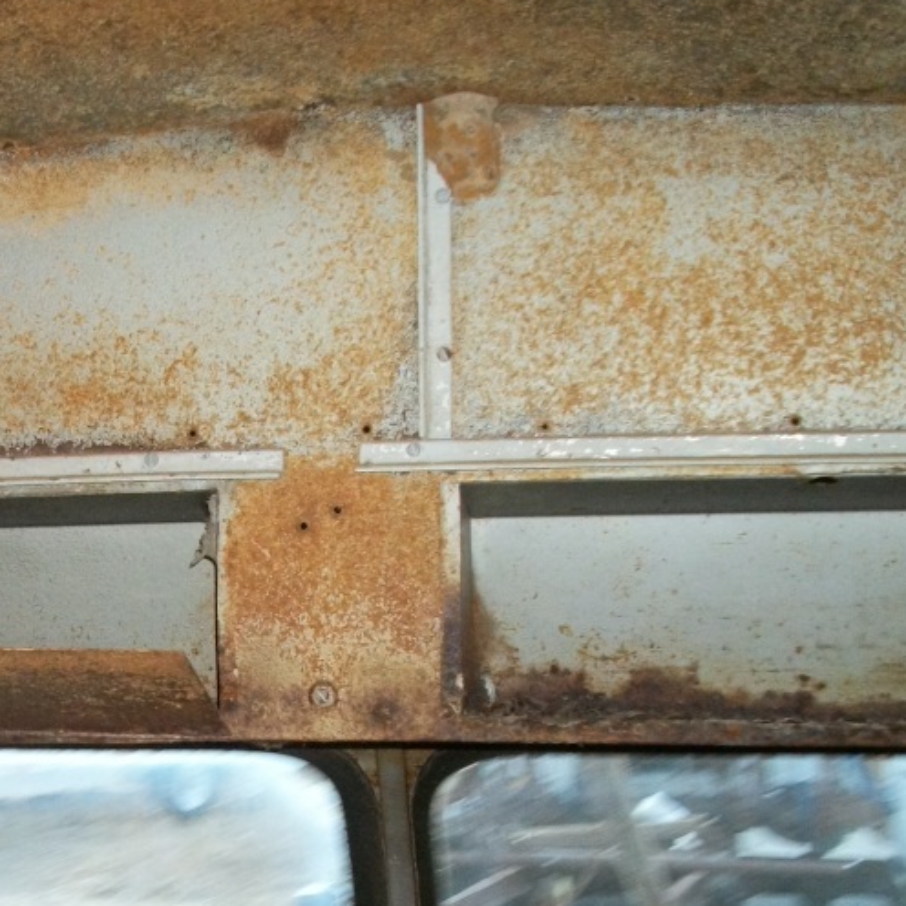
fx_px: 2162
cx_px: -5
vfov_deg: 22.9
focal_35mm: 73
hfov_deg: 22.7
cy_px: 853
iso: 160
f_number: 2.9
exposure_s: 1/60
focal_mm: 5.7
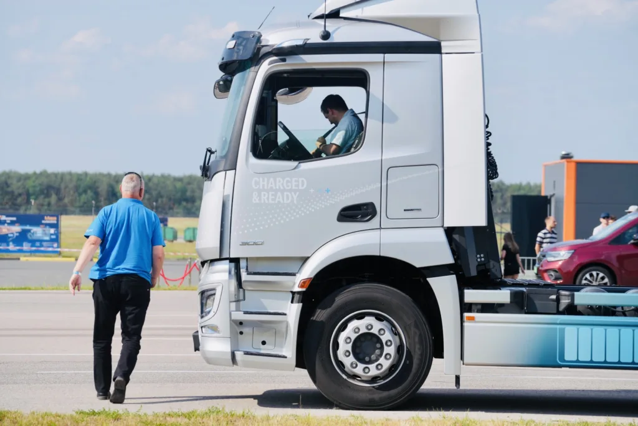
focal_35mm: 137
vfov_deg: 10.0
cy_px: 213
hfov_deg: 15.0
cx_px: 319
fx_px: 2429
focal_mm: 137
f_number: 5.6
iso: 100
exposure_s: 1/500
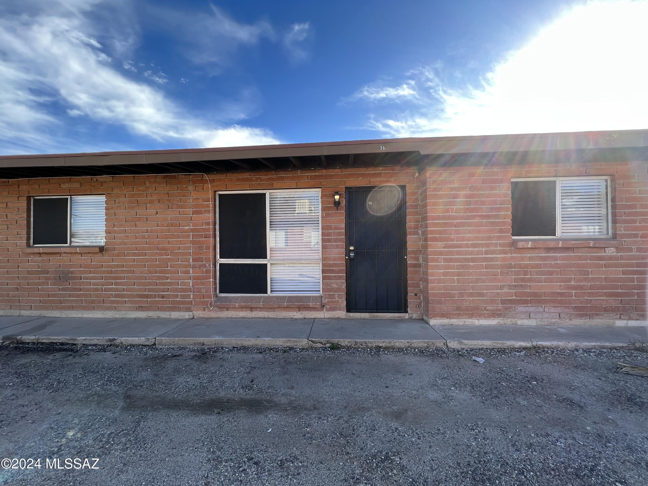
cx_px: 324
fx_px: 243
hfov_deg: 106.2
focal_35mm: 13
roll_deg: +1.1
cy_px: 243
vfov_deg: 89.9
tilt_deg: +0.8
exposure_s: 1/350
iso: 32
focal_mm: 1.57
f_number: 1.8
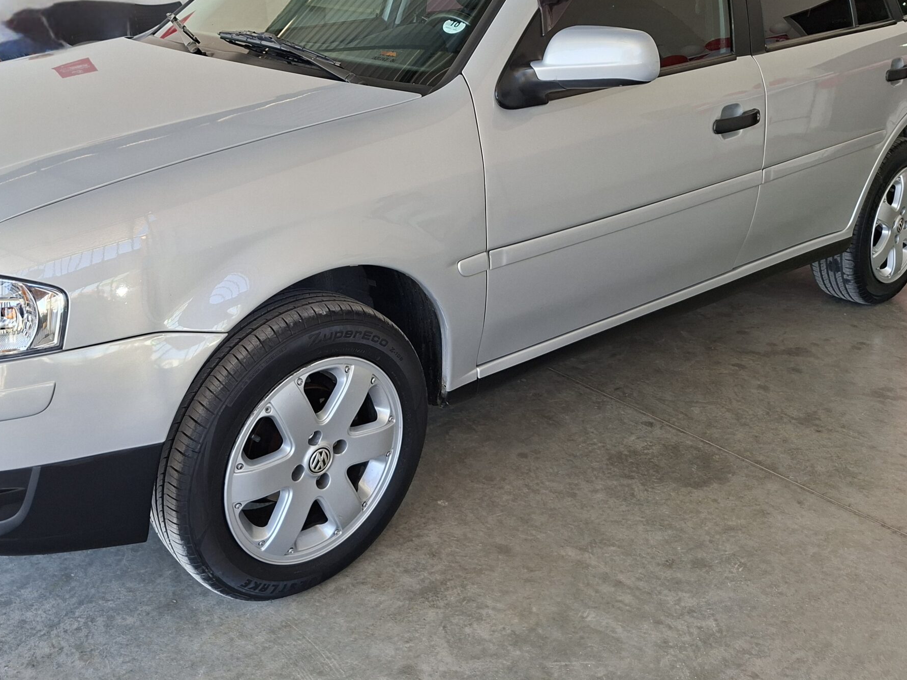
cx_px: 338
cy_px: 198
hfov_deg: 54.7
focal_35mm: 33
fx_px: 865
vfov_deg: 42.0
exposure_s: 1/147
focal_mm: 5.54
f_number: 1.8
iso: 50
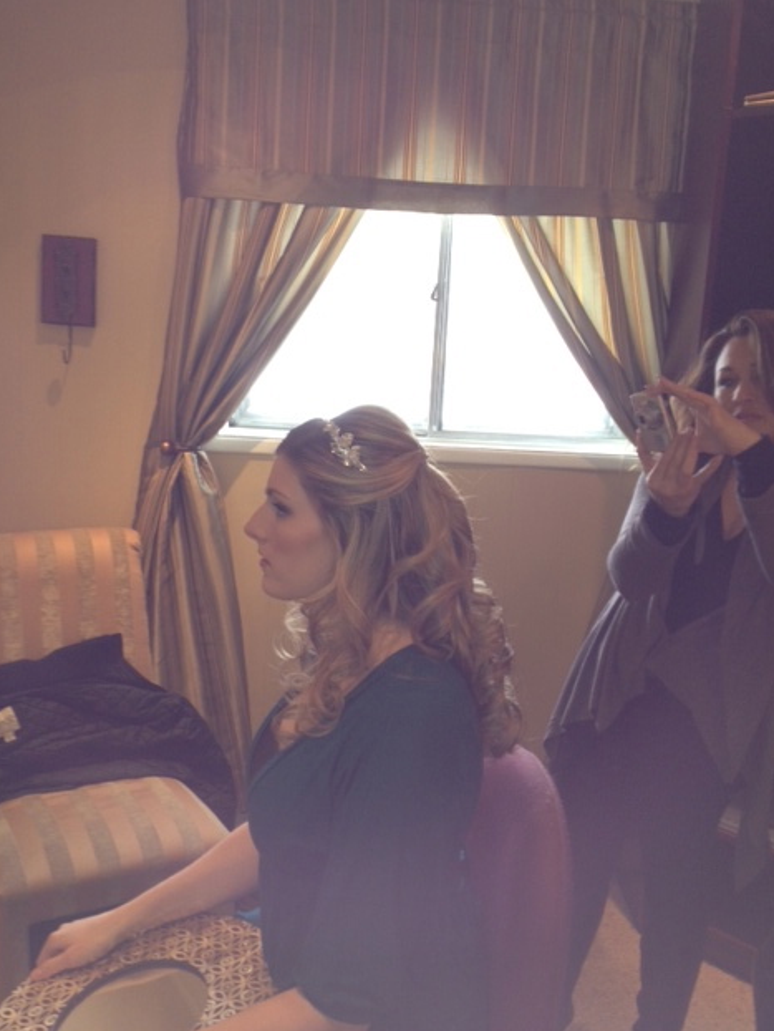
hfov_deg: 39.7
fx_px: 1073
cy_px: 504
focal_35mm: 36
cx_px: 386
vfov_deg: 51.3
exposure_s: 1/20
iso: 80
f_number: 2.4
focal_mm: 4.28
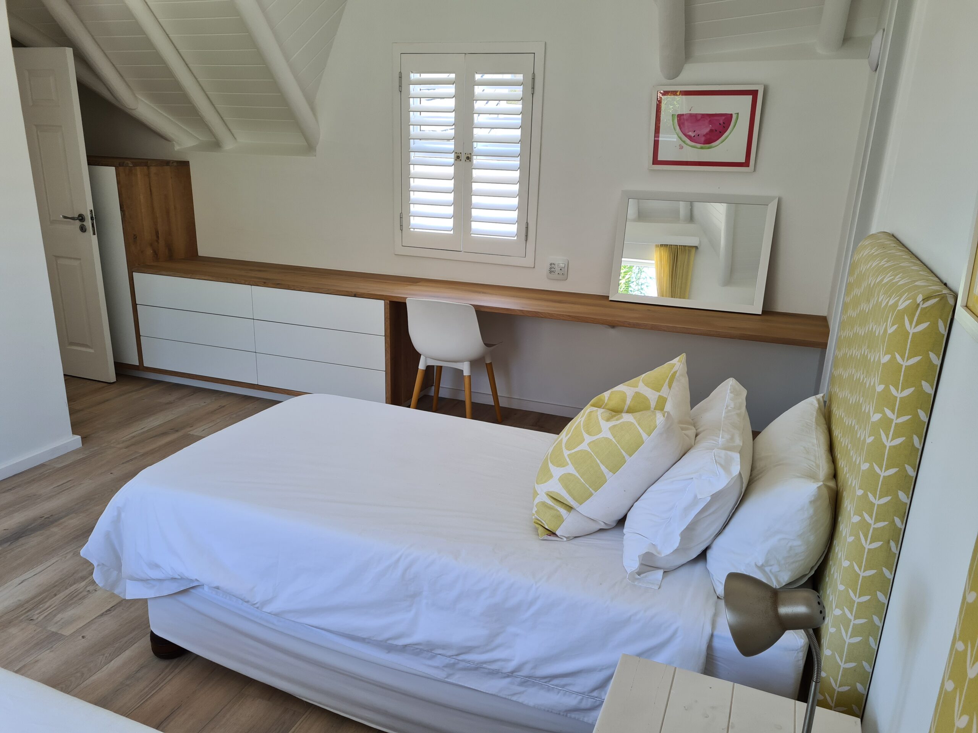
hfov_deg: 67.3
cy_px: 366
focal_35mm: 26
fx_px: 735
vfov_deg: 53.1
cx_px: 489
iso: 50
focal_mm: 5.4
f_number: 1.8
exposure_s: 1/100
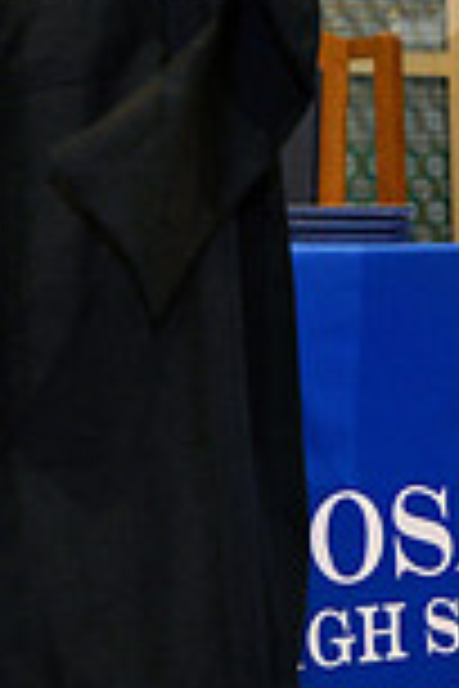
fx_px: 4781
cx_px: 603
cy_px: -135
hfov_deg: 5.5
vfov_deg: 8.2
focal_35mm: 250
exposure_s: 1/80
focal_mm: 85
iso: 2500
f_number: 6.3
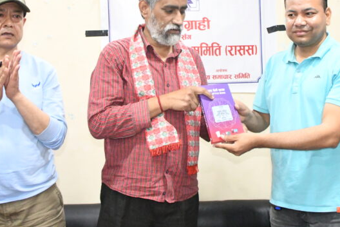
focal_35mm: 48
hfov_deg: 41.1
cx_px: 181
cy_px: 102
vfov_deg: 28.1
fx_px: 453
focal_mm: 22
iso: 20000
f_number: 4
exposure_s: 1/200
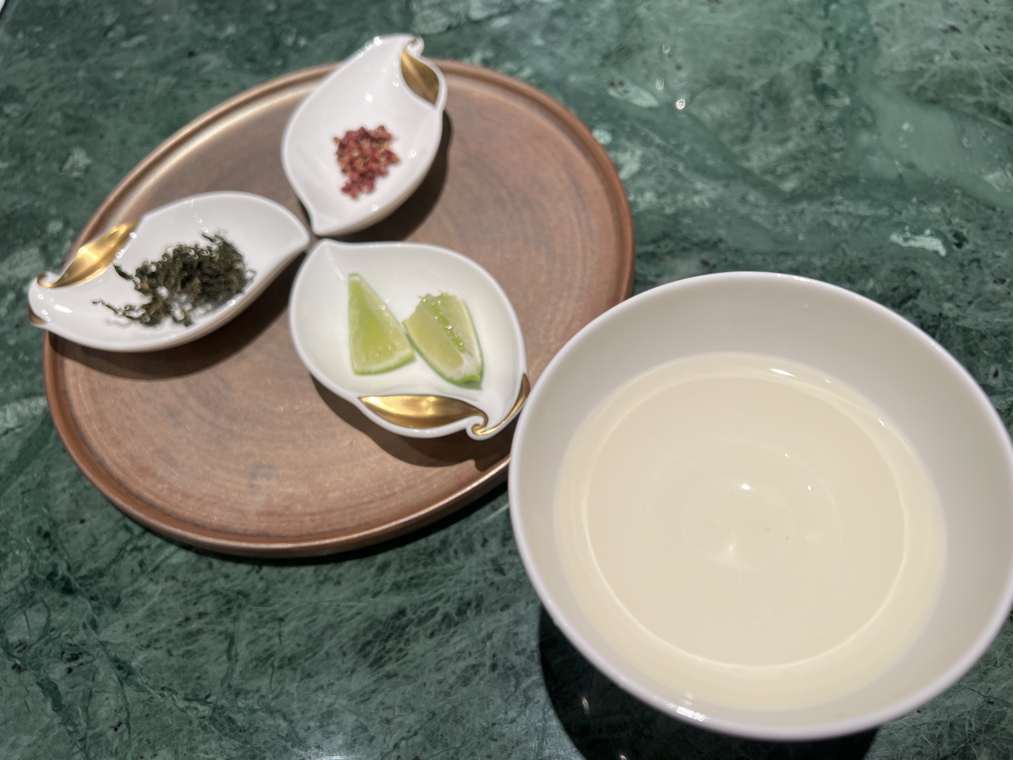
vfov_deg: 53.1
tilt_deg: -58.2
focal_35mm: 26
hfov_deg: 67.3
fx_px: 761
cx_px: 506
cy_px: 380
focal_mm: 5.7
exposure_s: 1/62
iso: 50
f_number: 1.5
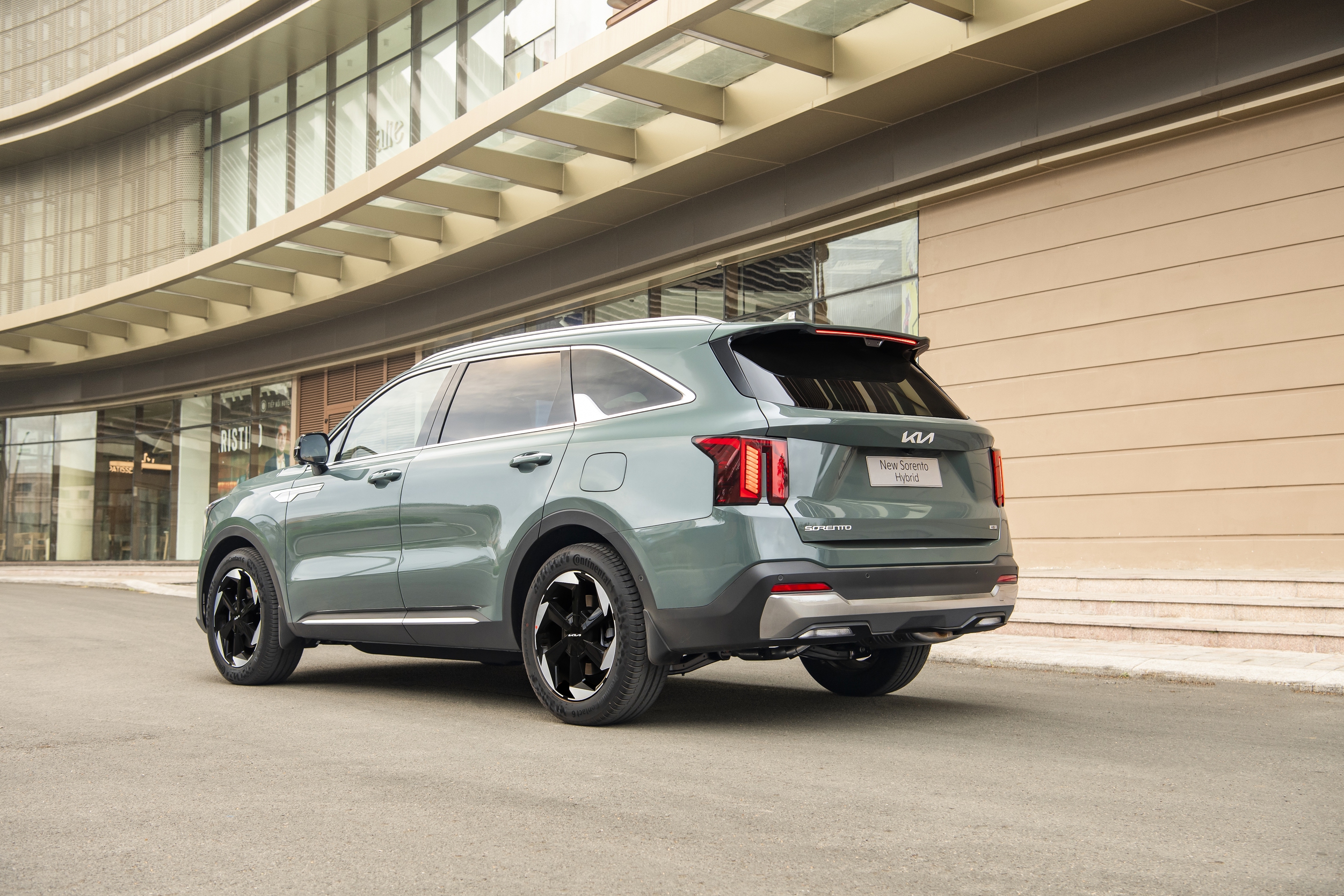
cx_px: 668
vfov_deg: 29.9
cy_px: 449
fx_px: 1680
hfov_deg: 43.6
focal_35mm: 45
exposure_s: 1/200
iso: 500
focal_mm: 44
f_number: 5.6
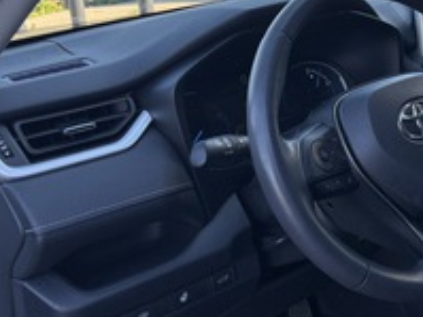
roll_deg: +2.1
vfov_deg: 26.0
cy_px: 54
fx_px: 672
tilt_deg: -11.9
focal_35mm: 55
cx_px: 425
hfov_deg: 32.1
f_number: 1.6
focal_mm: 5.96
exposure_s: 1/364
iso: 50
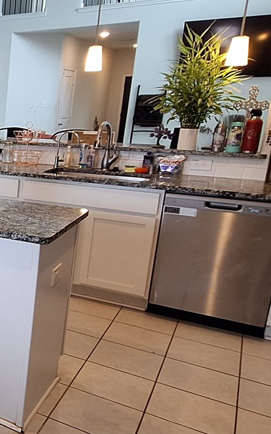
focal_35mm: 40
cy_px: 206
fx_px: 473
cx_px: -175
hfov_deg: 23.0
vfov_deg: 49.3
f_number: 2.2
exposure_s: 1/40
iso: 100
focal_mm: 1.74
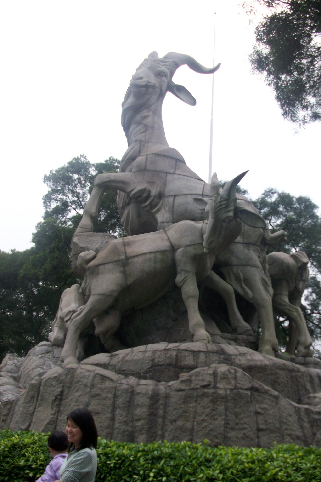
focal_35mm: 36
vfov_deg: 53.1
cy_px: 242
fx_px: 482
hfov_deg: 36.8
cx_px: 176
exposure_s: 1/489
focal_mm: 5.7
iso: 64
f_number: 2.8
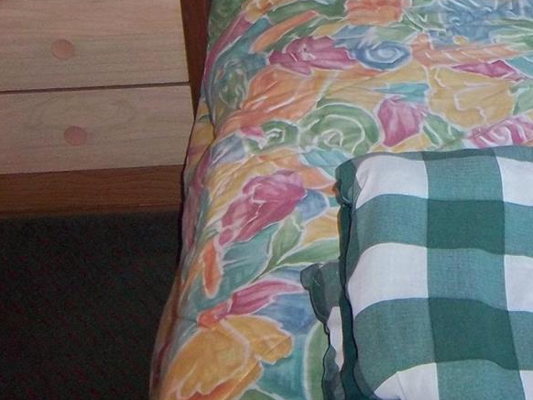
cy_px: -148
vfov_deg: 17.7
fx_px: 1185
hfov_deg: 24.1
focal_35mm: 77
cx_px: 549
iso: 160
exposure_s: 1/30
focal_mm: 5.05
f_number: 3.5
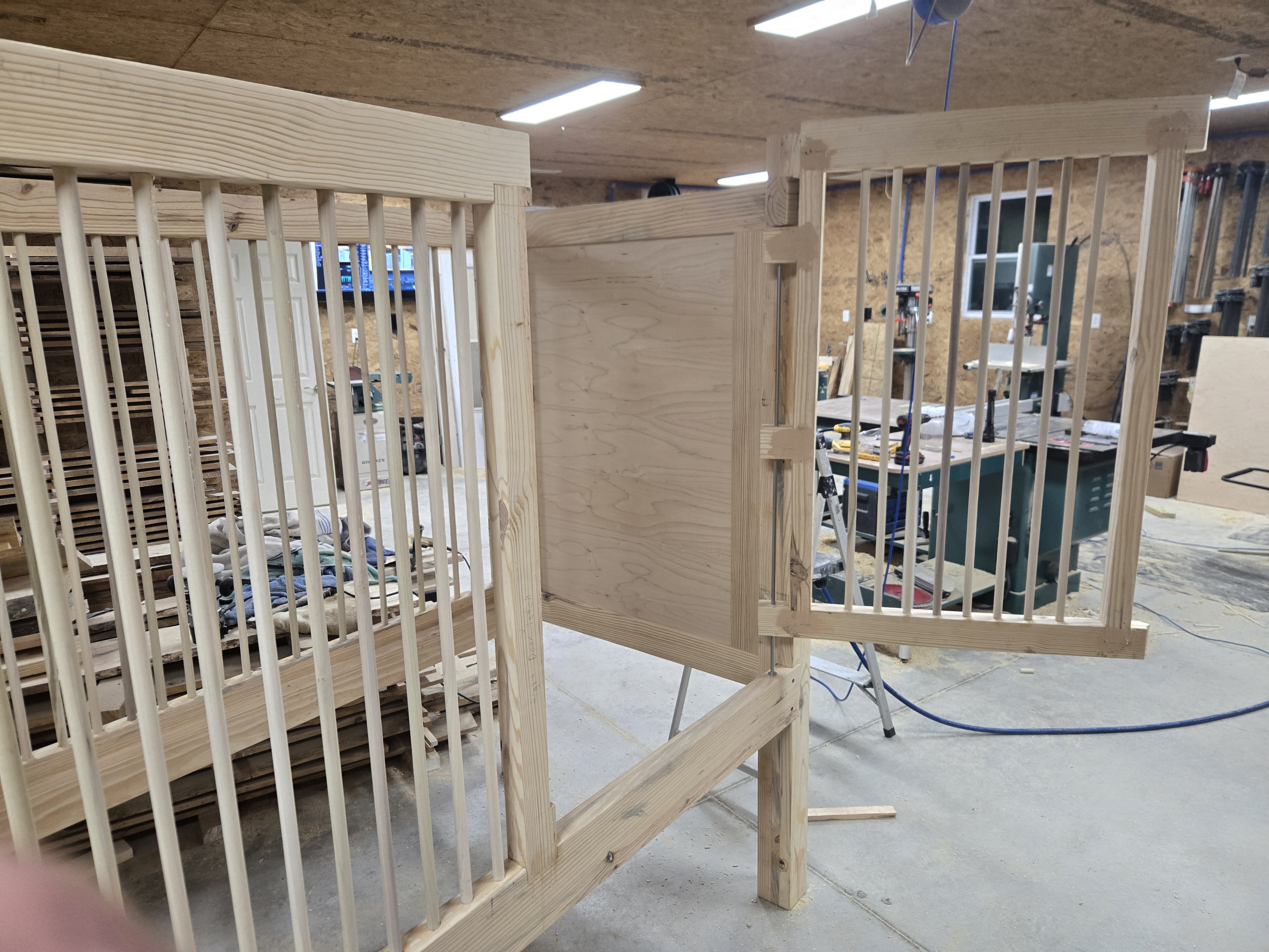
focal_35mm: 23
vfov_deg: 58.9
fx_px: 843
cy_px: 476
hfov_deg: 73.9
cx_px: 634
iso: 320
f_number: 1.8
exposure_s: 1/120
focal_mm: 5.4
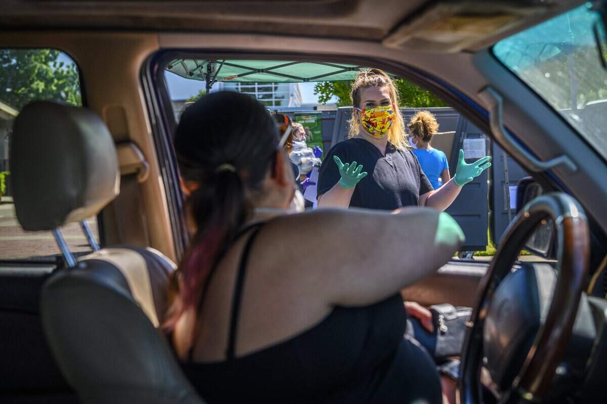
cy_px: 202
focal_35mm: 50
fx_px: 842
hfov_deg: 39.6
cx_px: 304
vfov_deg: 26.9
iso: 125
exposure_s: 1/500
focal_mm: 50
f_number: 4.5
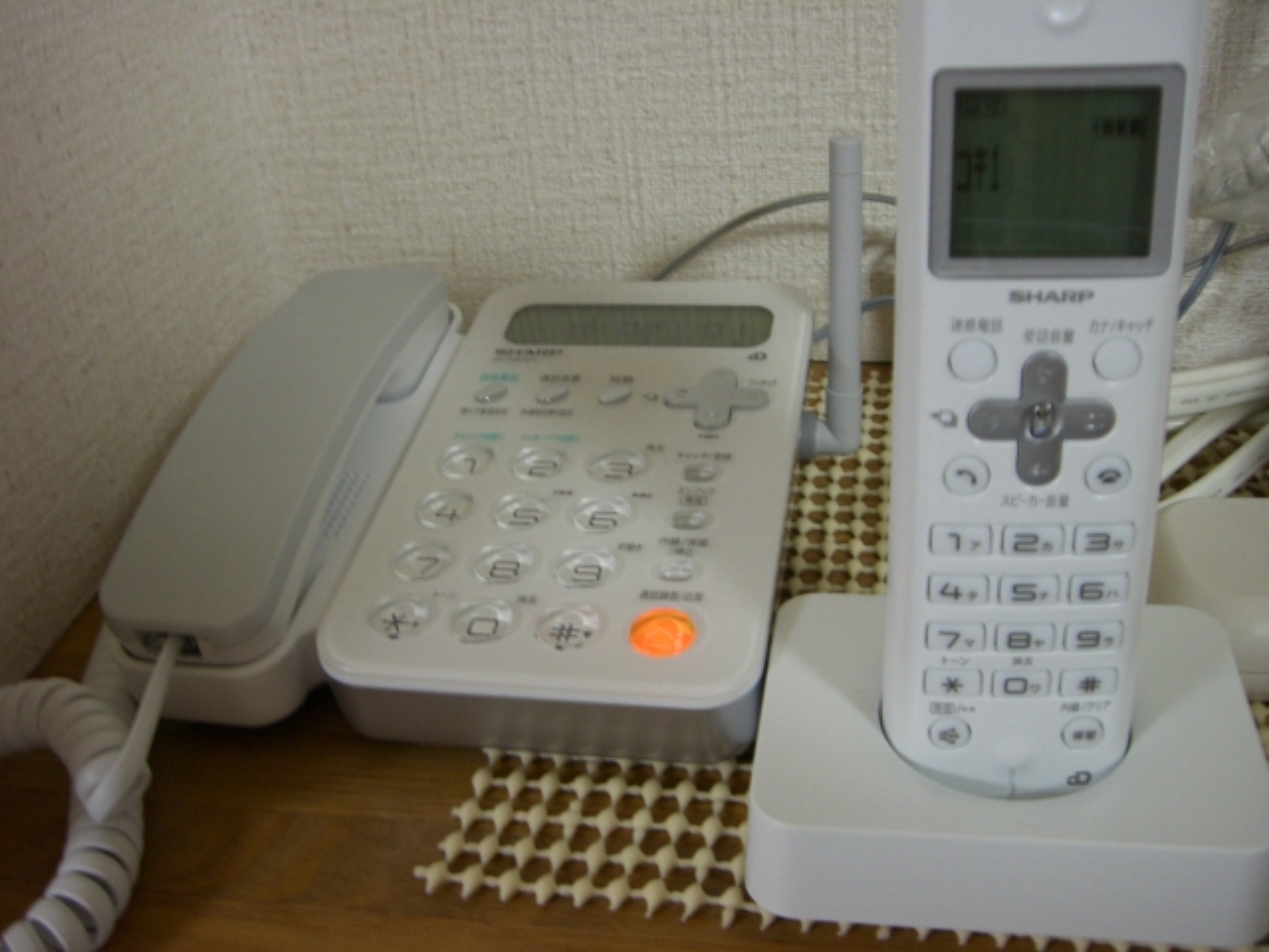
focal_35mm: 38
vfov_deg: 37.7
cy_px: 476
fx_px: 1393
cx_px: 634
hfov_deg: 49.0
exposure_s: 1/10
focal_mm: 6.2
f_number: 2.7
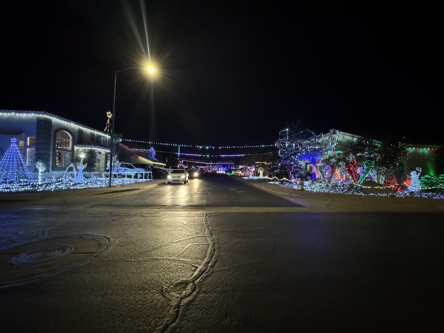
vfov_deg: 85.7
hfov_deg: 102.1
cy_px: 166
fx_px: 180
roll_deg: -2.2
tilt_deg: +2.7
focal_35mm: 14
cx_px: 222
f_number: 2.2
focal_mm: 2.22
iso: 1600
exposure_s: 1/40
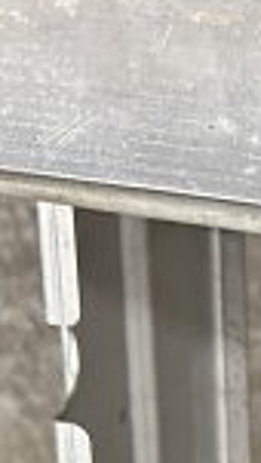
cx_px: 740
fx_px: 1734
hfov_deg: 7.7
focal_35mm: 141
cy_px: 836
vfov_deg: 13.6
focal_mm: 6.86
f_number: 1.78
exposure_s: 1/60
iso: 400
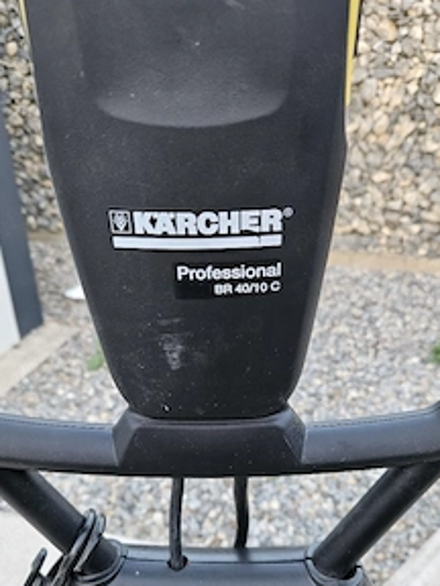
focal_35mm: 32
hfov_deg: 44.1
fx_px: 542
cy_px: 387
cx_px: 238
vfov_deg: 55.7
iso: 160
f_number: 1.8
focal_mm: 5.4
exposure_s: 1/101
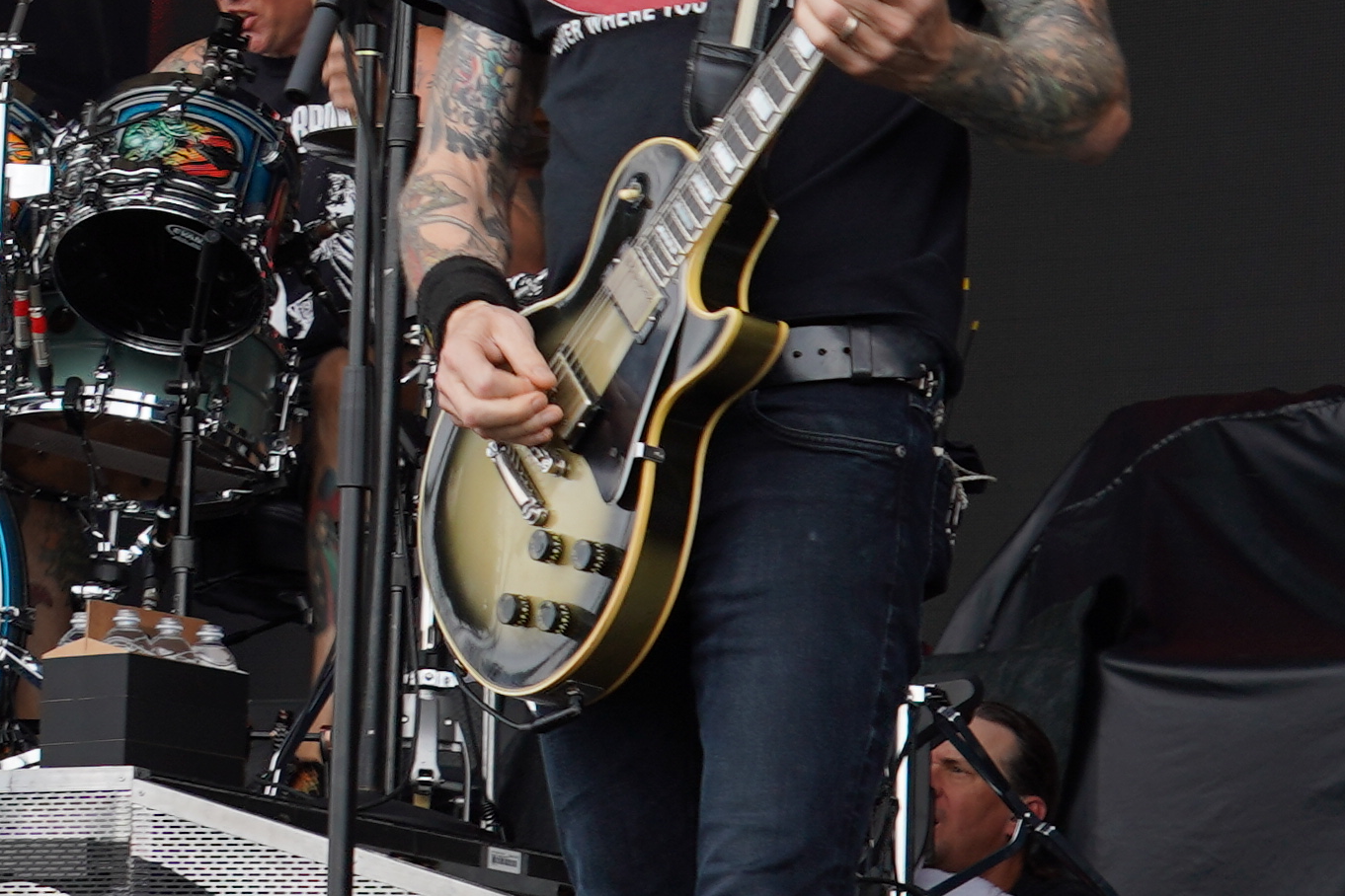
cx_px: -1280
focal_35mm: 229
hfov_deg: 8.5
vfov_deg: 5.9
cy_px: -469
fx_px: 8555
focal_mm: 52
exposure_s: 1/80
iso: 100
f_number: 6.3
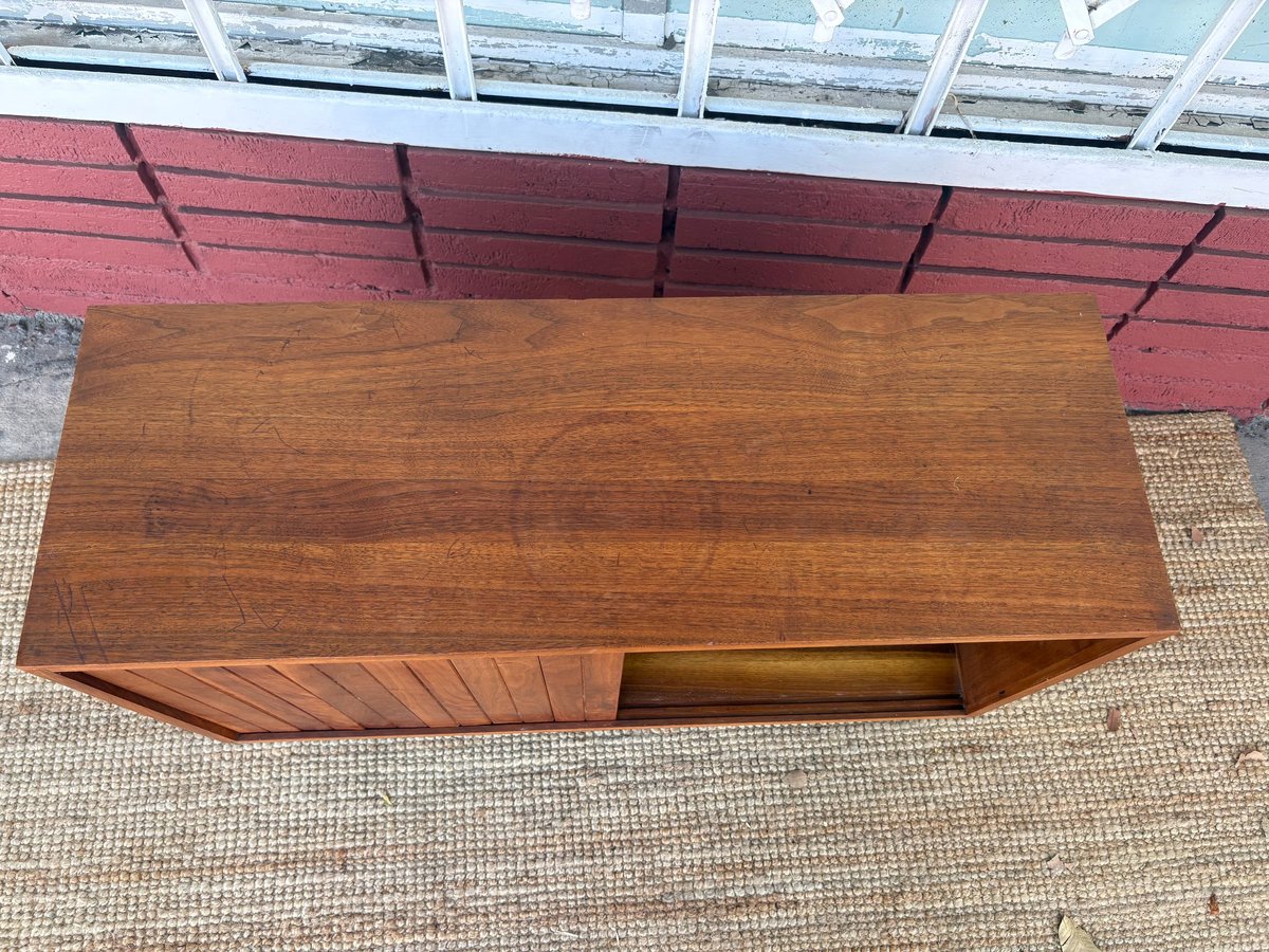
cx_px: 634
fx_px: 953
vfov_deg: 53.1
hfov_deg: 67.3
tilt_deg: -66.0
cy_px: 476
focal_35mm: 26
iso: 50
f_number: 1.6
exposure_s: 1/128
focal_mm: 5.96
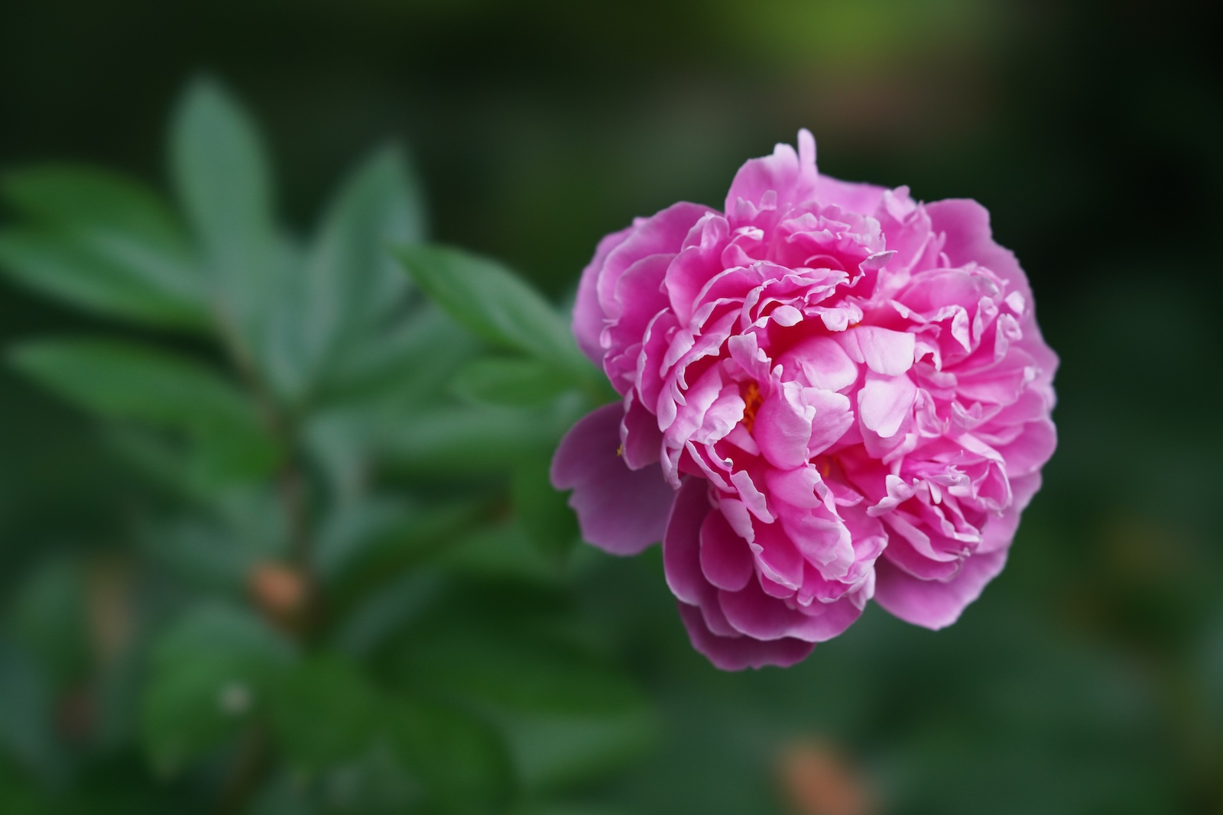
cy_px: 408
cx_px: 612
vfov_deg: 13.7
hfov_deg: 20.4
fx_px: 3397
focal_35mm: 100
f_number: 5.6
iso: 800
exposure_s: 1/500
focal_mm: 100
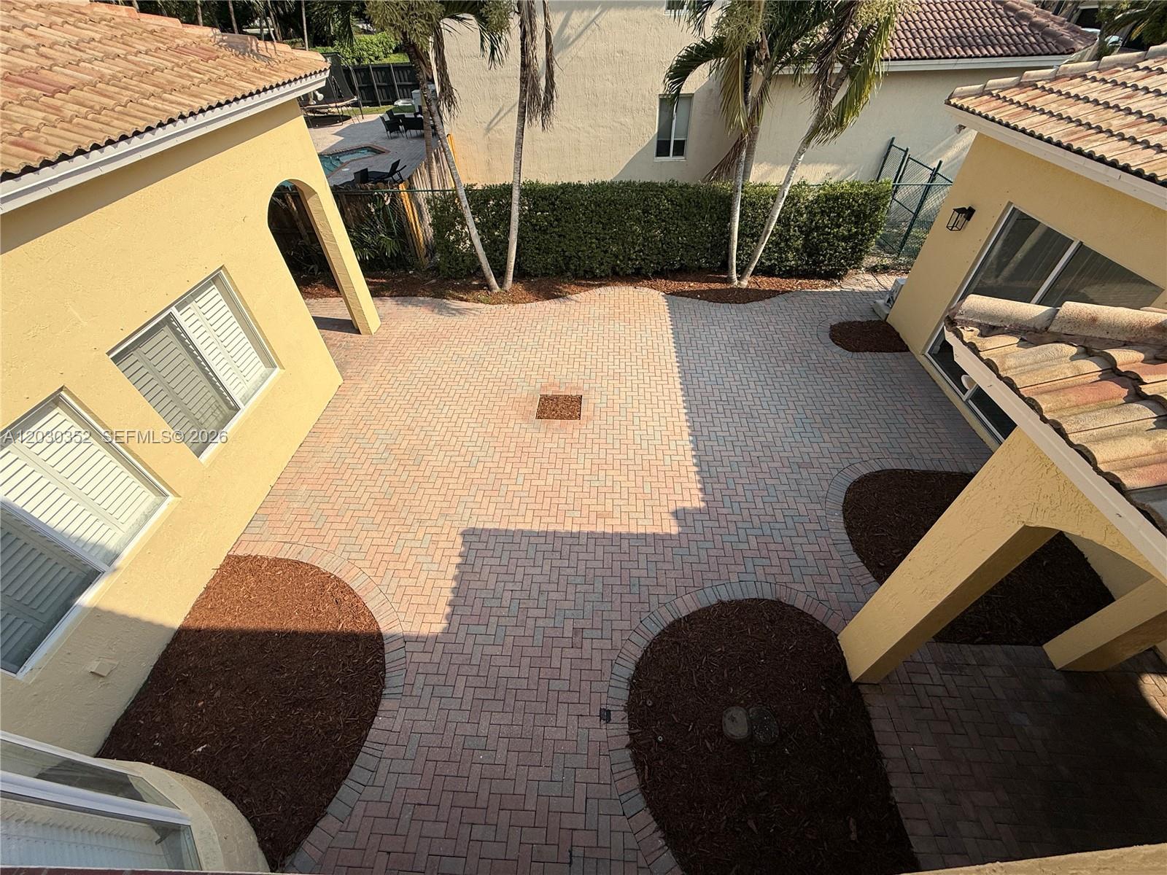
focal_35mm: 14
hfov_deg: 102.1
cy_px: 438
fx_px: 472
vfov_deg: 85.7
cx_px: 584
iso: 50
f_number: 2.2
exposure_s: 1/2024
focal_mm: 2.22
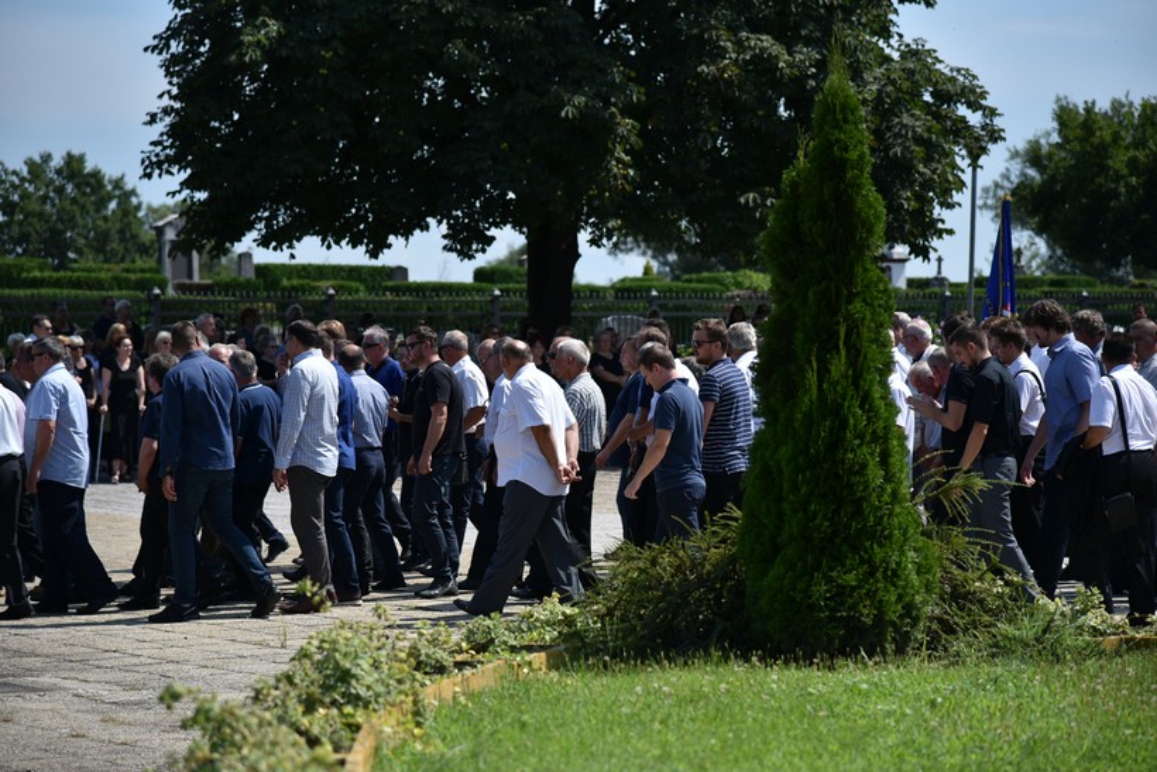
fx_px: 3857
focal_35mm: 120
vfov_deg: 11.4
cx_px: 578
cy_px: 386
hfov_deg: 17.1
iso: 320
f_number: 4
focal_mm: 120
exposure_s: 1/4000
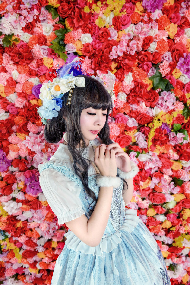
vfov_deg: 73.7
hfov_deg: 53.2
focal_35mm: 24
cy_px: 142
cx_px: 95
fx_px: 190
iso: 800
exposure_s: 1/100
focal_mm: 24
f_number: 4.5
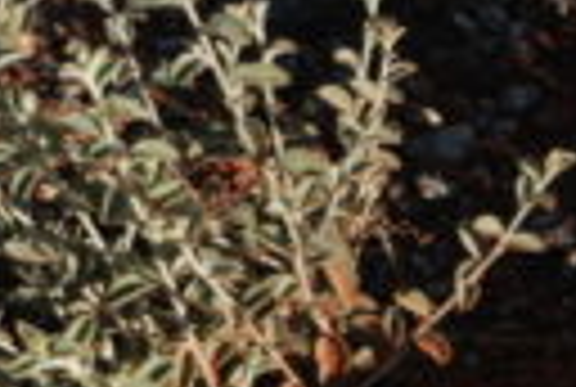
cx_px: 896
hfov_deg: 7.8
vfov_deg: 5.3
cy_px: 745
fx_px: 4122
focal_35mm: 257
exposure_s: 1/50
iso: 100
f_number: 16
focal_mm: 44
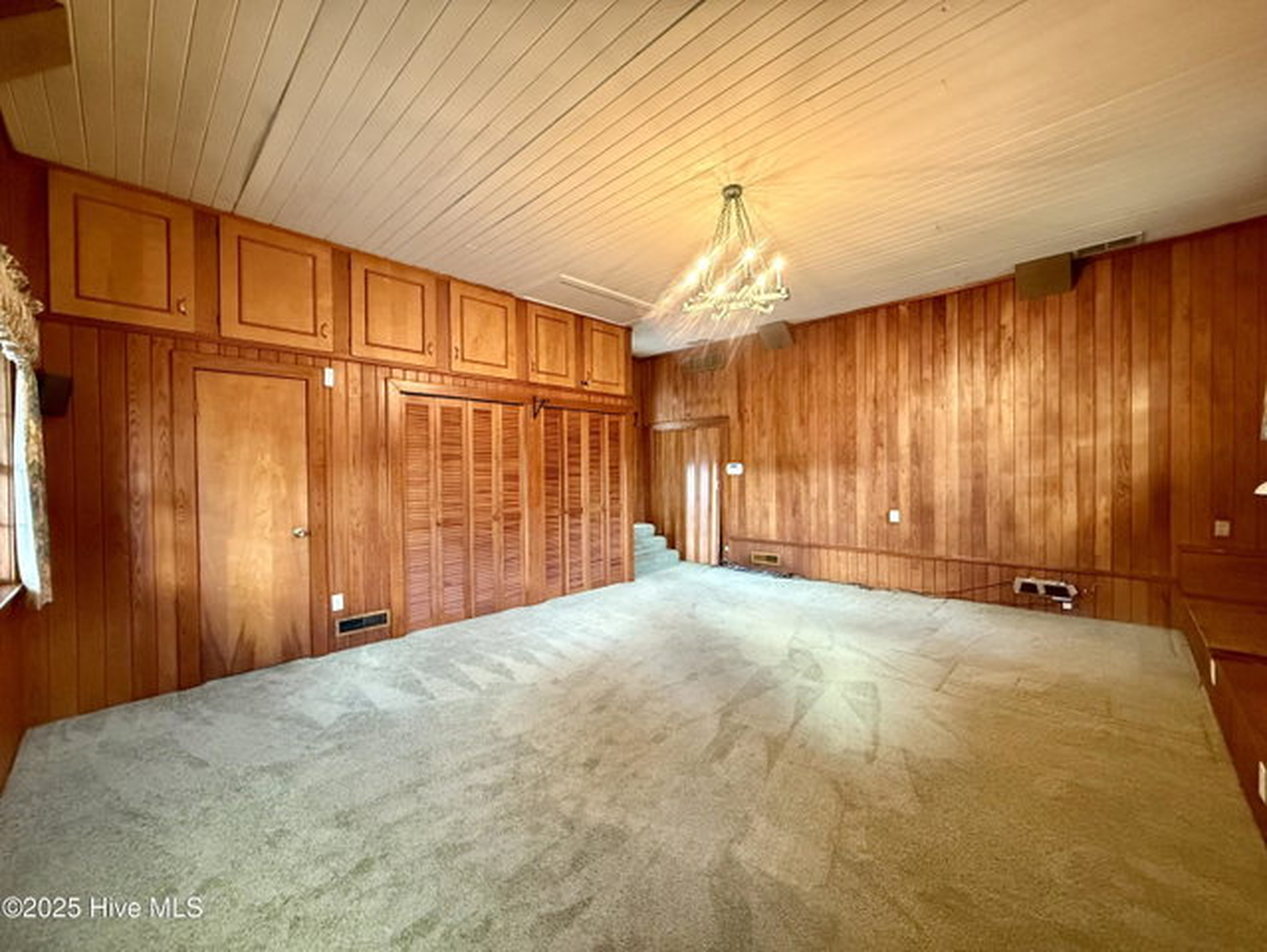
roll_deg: +0.3
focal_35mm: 14
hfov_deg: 102.0
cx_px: 634
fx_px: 513
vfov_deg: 85.7
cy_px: 476
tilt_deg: +0.2
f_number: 2.2
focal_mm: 2.22
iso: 800
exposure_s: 1/60
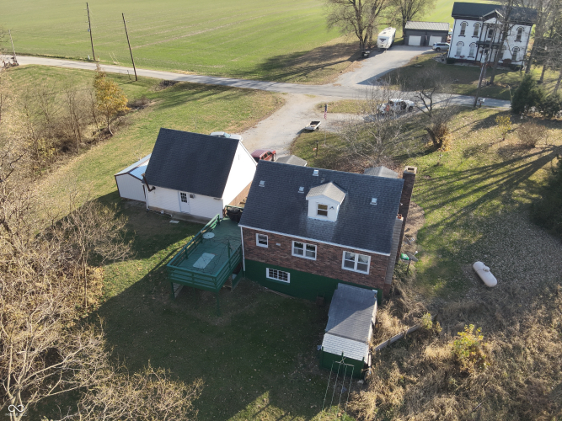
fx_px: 390
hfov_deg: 71.6
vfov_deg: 56.8
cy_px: 210
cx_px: 281
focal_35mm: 24
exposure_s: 1/500
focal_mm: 4.4
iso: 100
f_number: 2.8
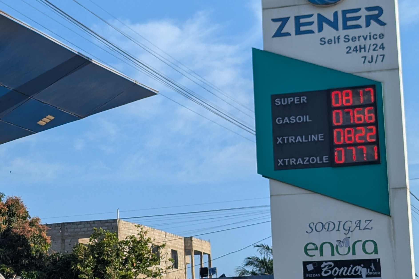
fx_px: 1257
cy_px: 128
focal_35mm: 108
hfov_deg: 18.6
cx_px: 52
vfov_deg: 12.7
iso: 39
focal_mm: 6.81
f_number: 1.85
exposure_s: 1/2000
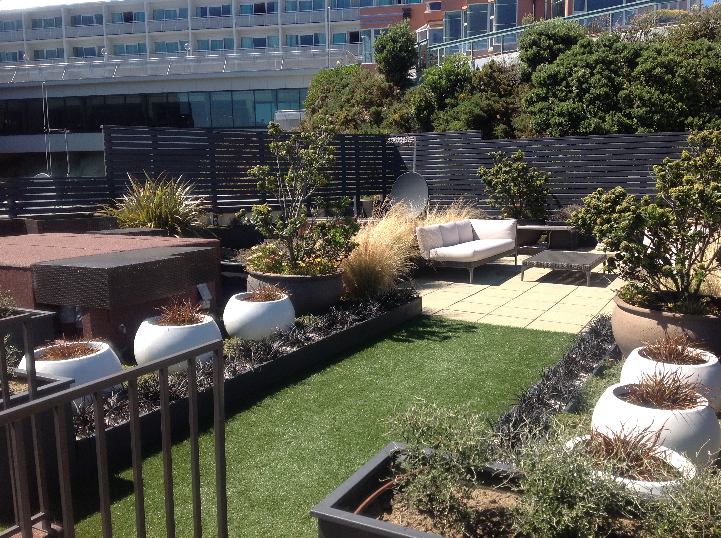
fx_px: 728
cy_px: 269
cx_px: 360
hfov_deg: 52.7
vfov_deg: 40.6
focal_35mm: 35
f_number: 2.4
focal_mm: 4.28
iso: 50
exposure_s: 1/1080
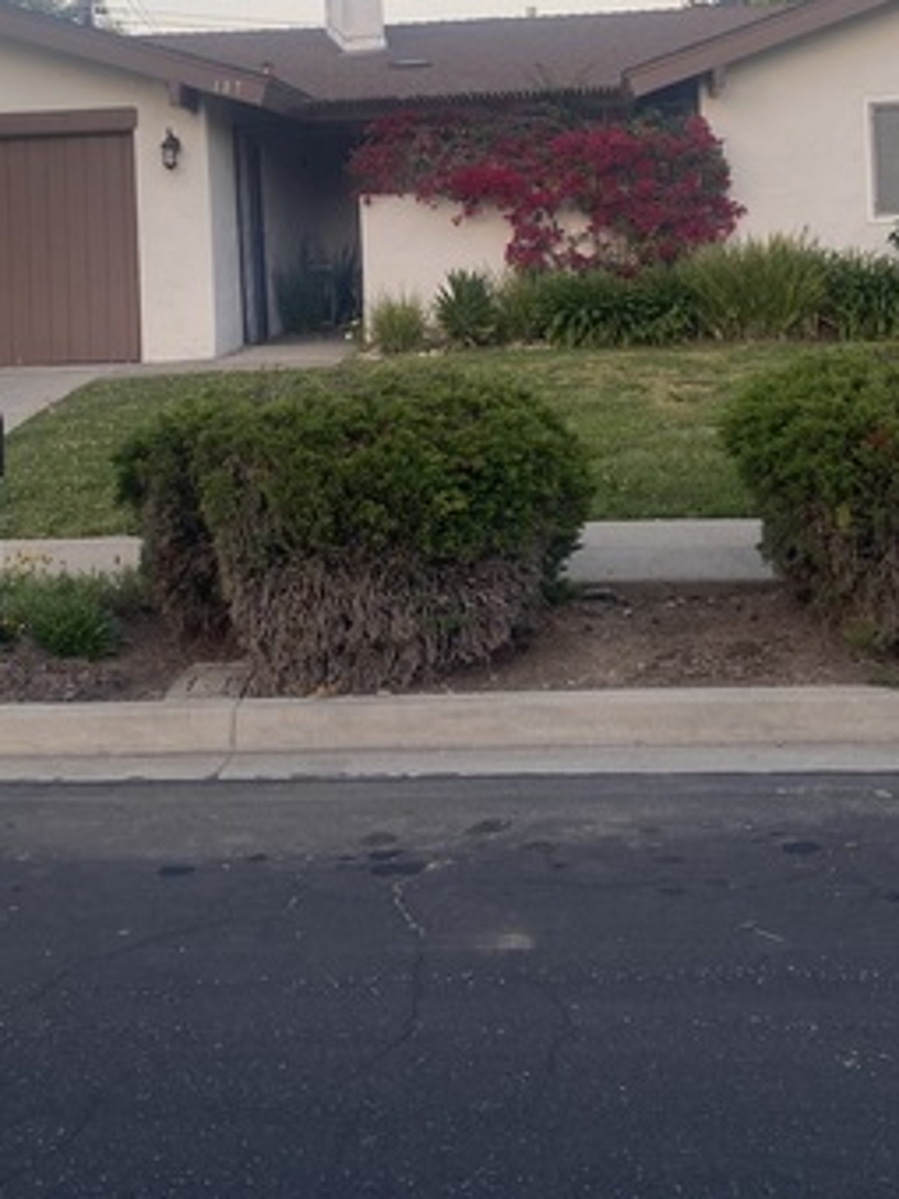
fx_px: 1766
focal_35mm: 51
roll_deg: +2.9
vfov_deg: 36.0
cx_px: 483
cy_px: 213
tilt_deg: +1.2
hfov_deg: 28.6
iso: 32
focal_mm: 4.25
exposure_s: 1/166
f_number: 1.8
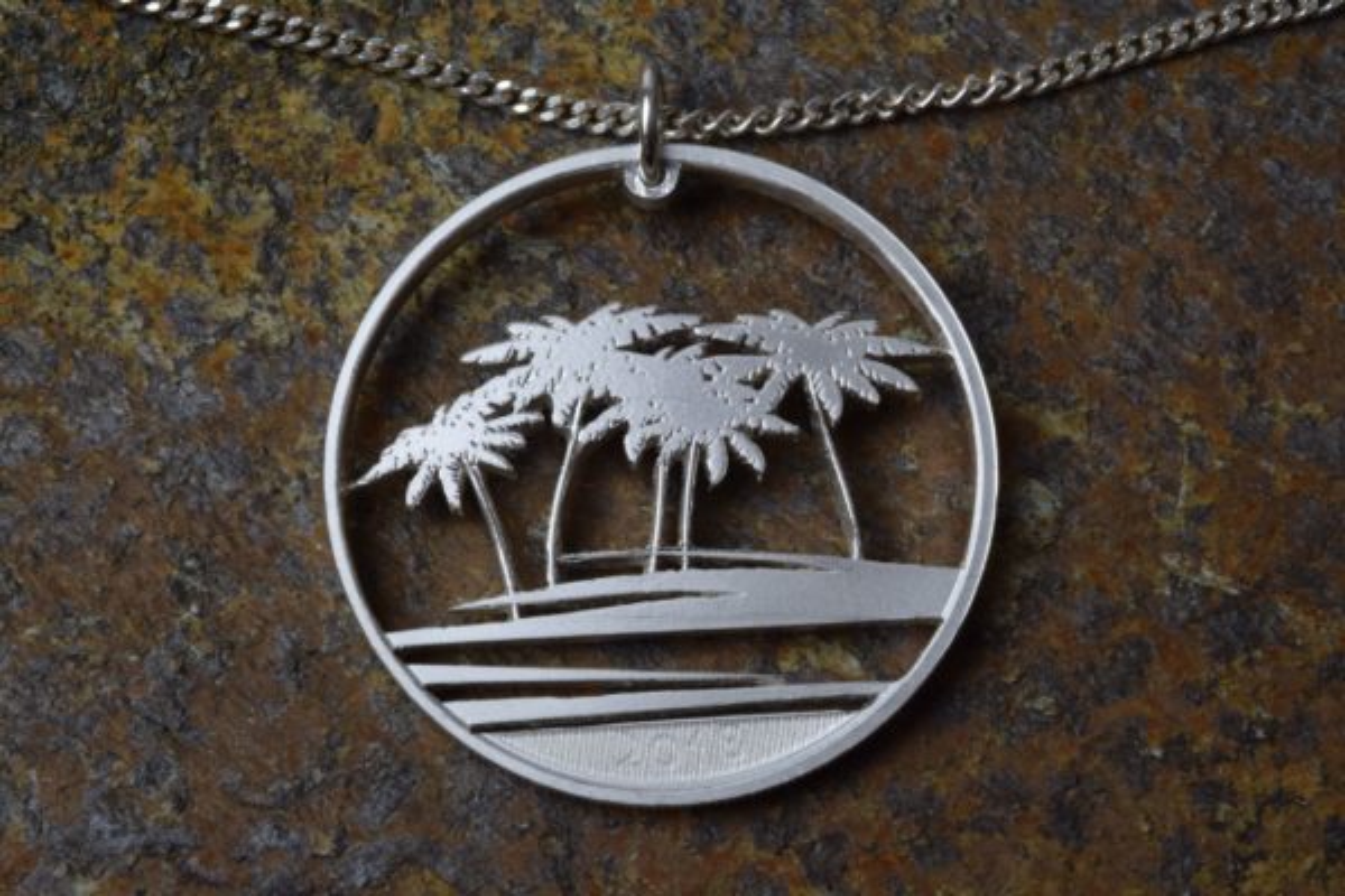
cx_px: 672
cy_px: 448
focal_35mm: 82
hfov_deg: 24.6
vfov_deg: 16.6
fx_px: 3082
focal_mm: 55
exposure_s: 1/6
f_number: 32
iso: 500
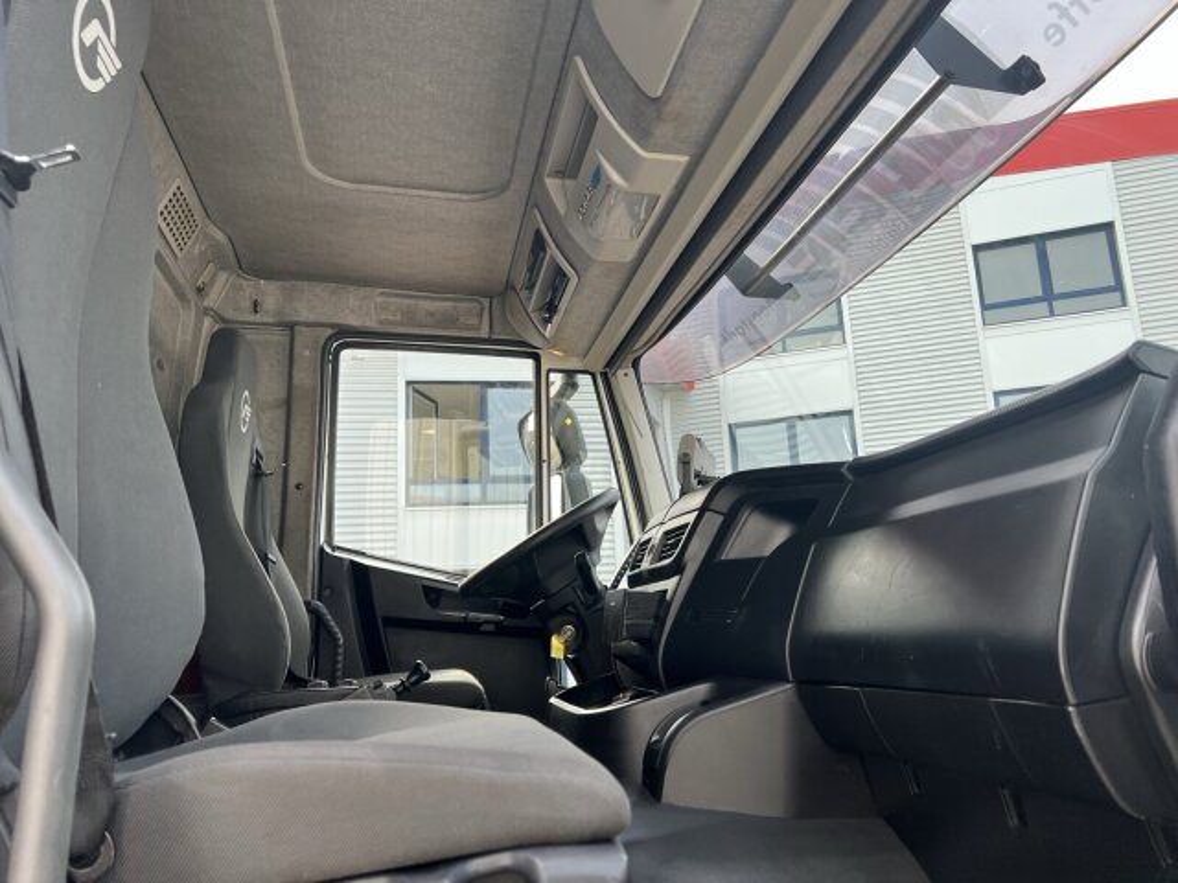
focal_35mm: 26
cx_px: 589
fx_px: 885
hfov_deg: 67.3
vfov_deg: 53.1
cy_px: 442
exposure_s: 1/407
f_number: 1.5
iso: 50
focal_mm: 5.7
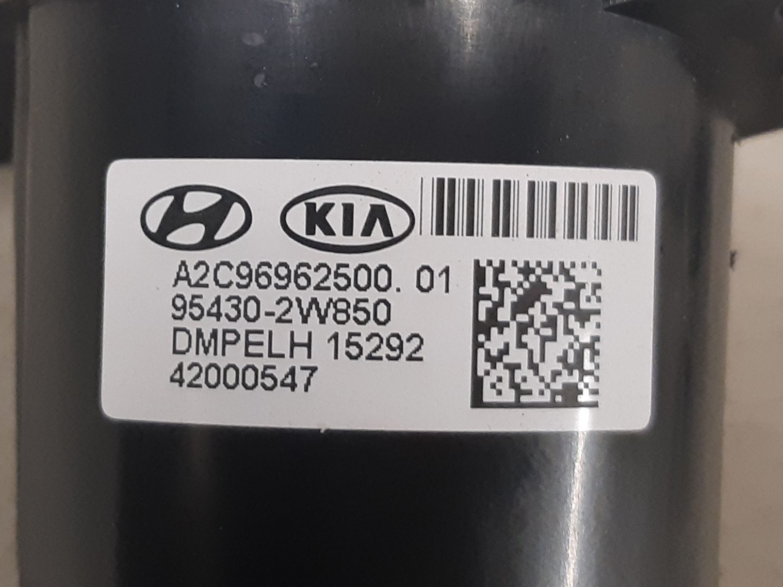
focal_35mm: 33
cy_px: 280
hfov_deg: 55.0
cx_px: 322
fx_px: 746
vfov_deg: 42.9
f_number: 1.7
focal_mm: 3.93
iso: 250
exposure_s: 1/50
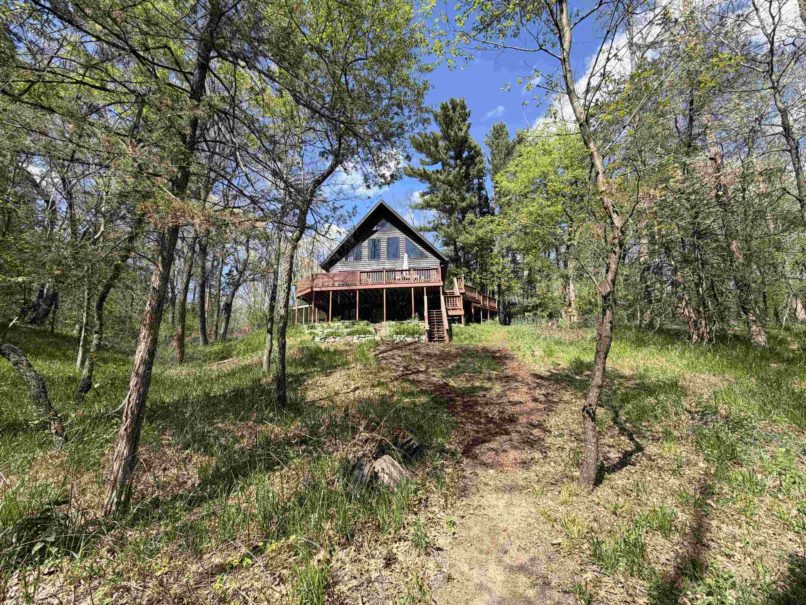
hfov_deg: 102.1
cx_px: 403
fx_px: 326
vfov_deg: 85.7
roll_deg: +1.7
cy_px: 302
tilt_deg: +11.6
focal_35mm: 14
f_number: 2.2
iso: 40
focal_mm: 2.22
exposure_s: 1/625
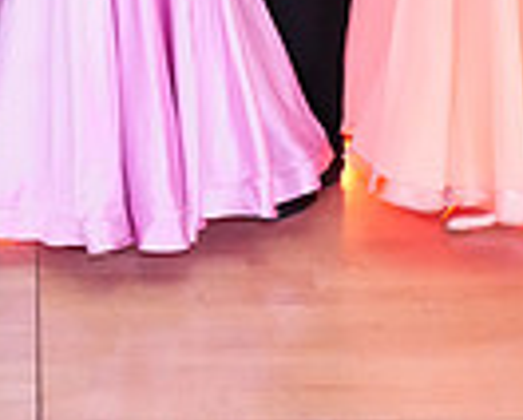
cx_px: -4
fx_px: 2046
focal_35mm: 132
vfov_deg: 10.9
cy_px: -343
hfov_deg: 14.3
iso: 8000
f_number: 7.1
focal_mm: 32
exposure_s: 1/250
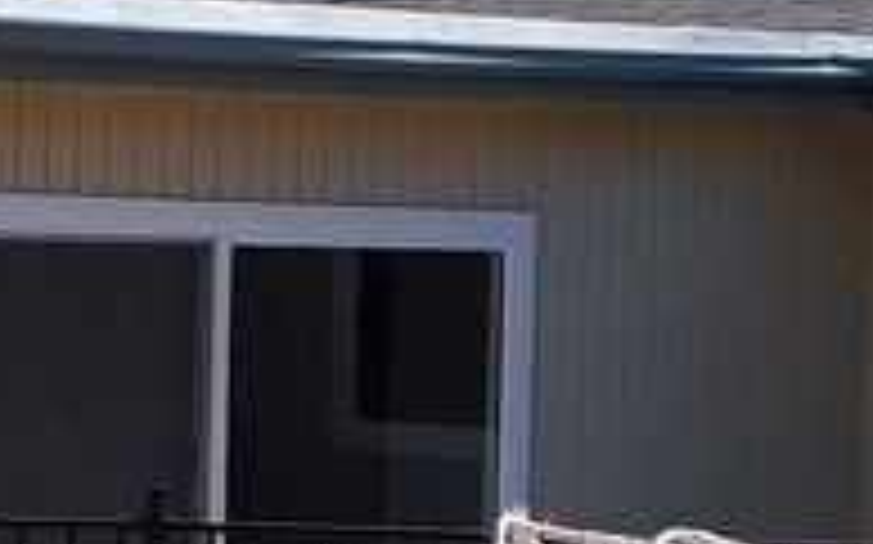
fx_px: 3733
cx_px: 333
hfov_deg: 13.3
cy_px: 580
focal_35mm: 157
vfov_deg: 8.3
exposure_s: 1/2347
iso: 50
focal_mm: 2.91
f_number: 1.9
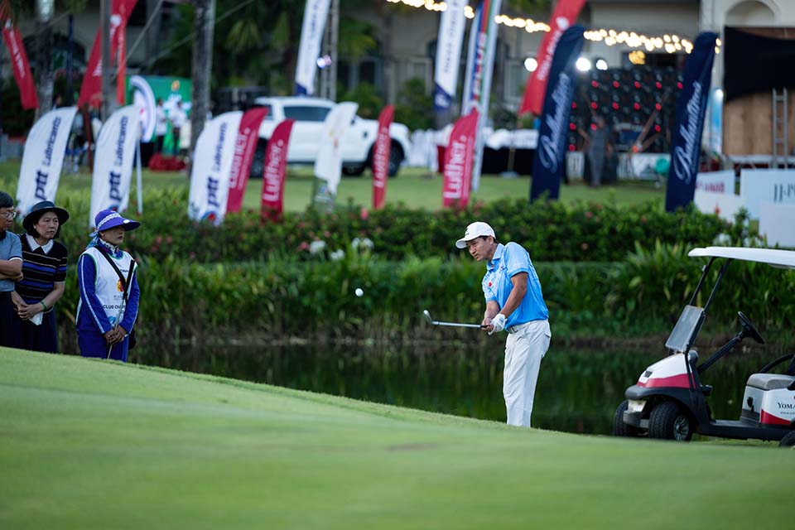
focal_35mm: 200
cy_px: 265
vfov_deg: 6.9
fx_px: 4416
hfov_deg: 10.3
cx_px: 398
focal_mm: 200
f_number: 2.8
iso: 800
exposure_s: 1/320
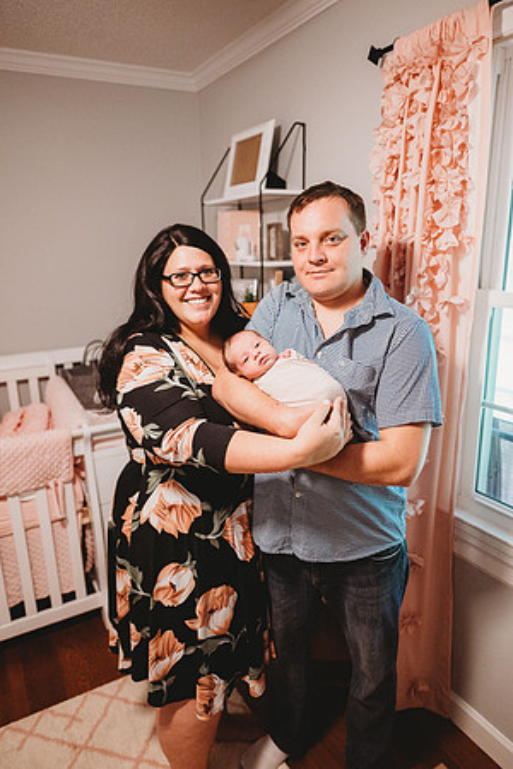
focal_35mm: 24
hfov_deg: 53.1
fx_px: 513
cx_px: 256
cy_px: 384
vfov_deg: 73.7
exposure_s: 1/160
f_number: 2.2
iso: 2000
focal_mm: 24
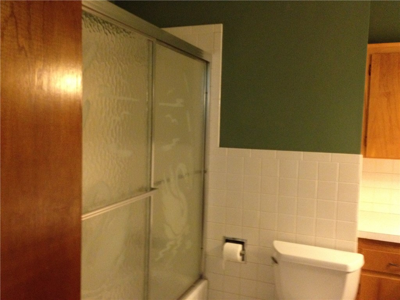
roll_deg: -0.6
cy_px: 150
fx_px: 404
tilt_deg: -6.8
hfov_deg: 52.6
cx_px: 200
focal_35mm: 35
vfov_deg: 40.7
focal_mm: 4.28
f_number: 2.4
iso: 500
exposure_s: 1/15
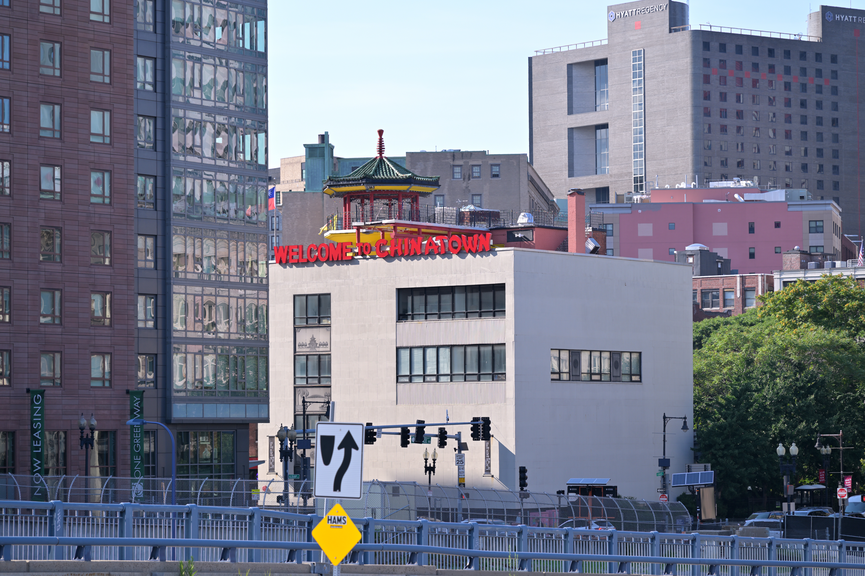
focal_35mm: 120
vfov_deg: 11.4
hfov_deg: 17.1
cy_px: 288
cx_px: 432
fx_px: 2883
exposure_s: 1/250
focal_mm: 120
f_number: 5.6
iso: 64
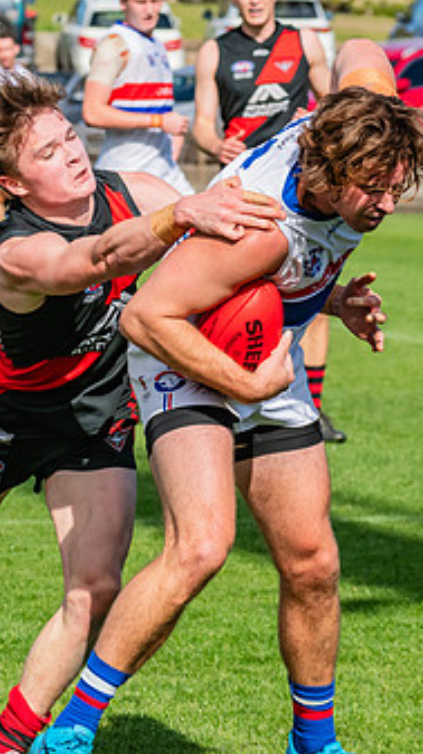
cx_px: 247
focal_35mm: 357
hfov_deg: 3.4
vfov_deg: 6.1
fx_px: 7135
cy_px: 450
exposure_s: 1/1600
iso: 800
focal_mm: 170
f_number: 10
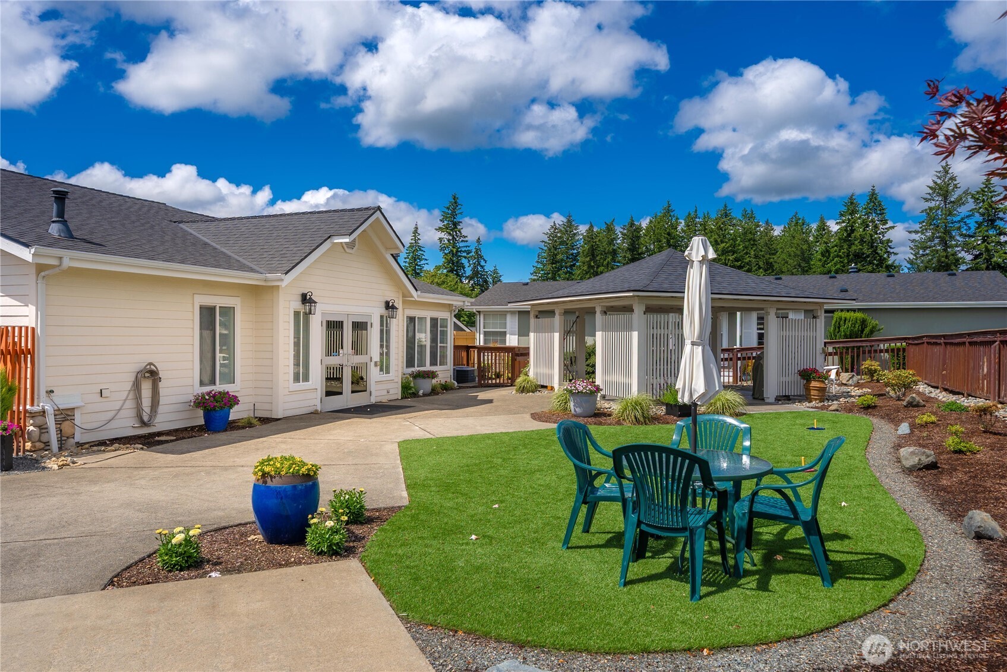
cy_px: 336
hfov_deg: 73.7
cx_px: 504
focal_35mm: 24
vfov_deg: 53.2
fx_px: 672
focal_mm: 24
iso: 80
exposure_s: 1/400
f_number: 7.1
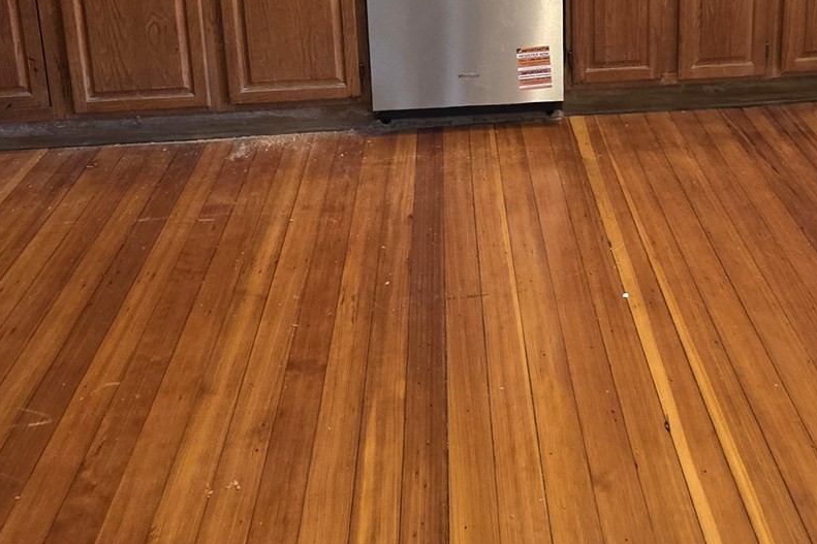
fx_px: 794
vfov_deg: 31.5
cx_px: 533
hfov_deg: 53.5
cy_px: -114
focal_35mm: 35
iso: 320
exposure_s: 1/60.2
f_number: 1.9
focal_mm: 2.2
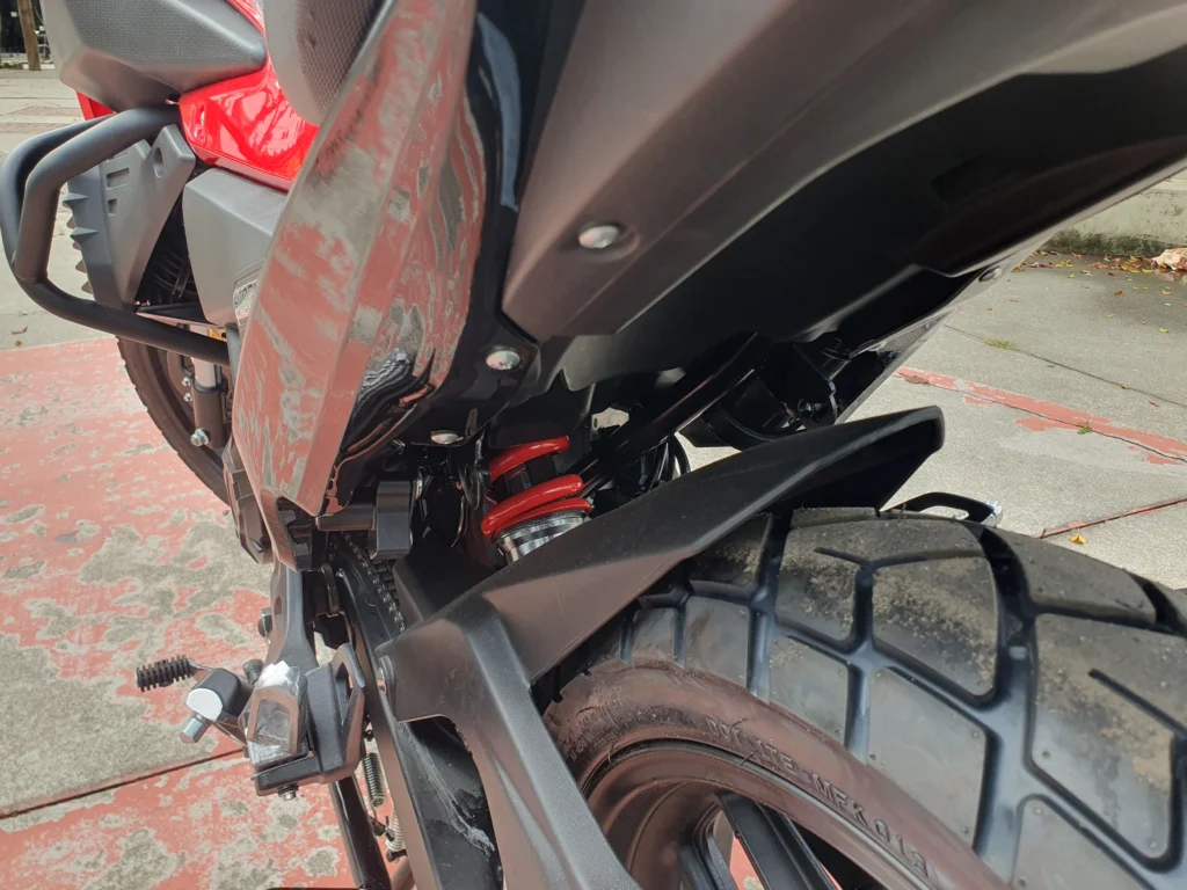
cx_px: 594
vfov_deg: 53.1
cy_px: 445
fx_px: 892
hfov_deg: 67.3
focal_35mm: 26
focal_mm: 4.32
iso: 50
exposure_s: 1/275
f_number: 2.4
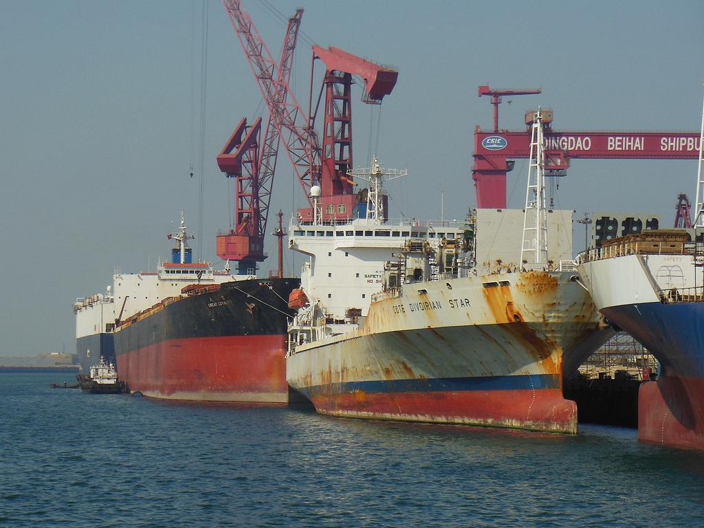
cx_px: 352
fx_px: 2257
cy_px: 264
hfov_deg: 17.7
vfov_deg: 13.3
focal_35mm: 111
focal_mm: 19.7
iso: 125
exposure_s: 1/1500
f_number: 4.8
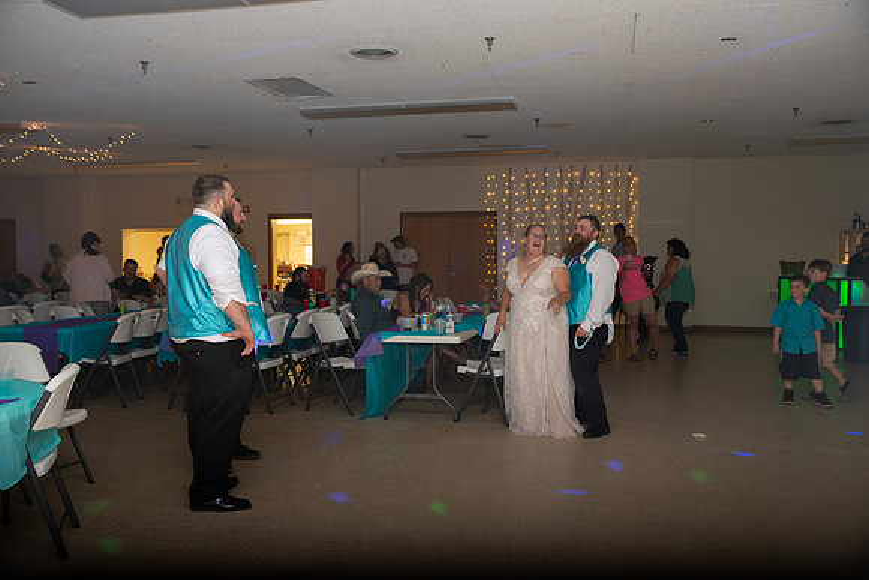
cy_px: 290
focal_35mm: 35
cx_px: 434
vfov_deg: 37.9
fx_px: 845
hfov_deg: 54.4
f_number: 3.5
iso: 800
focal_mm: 35
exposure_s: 1/125
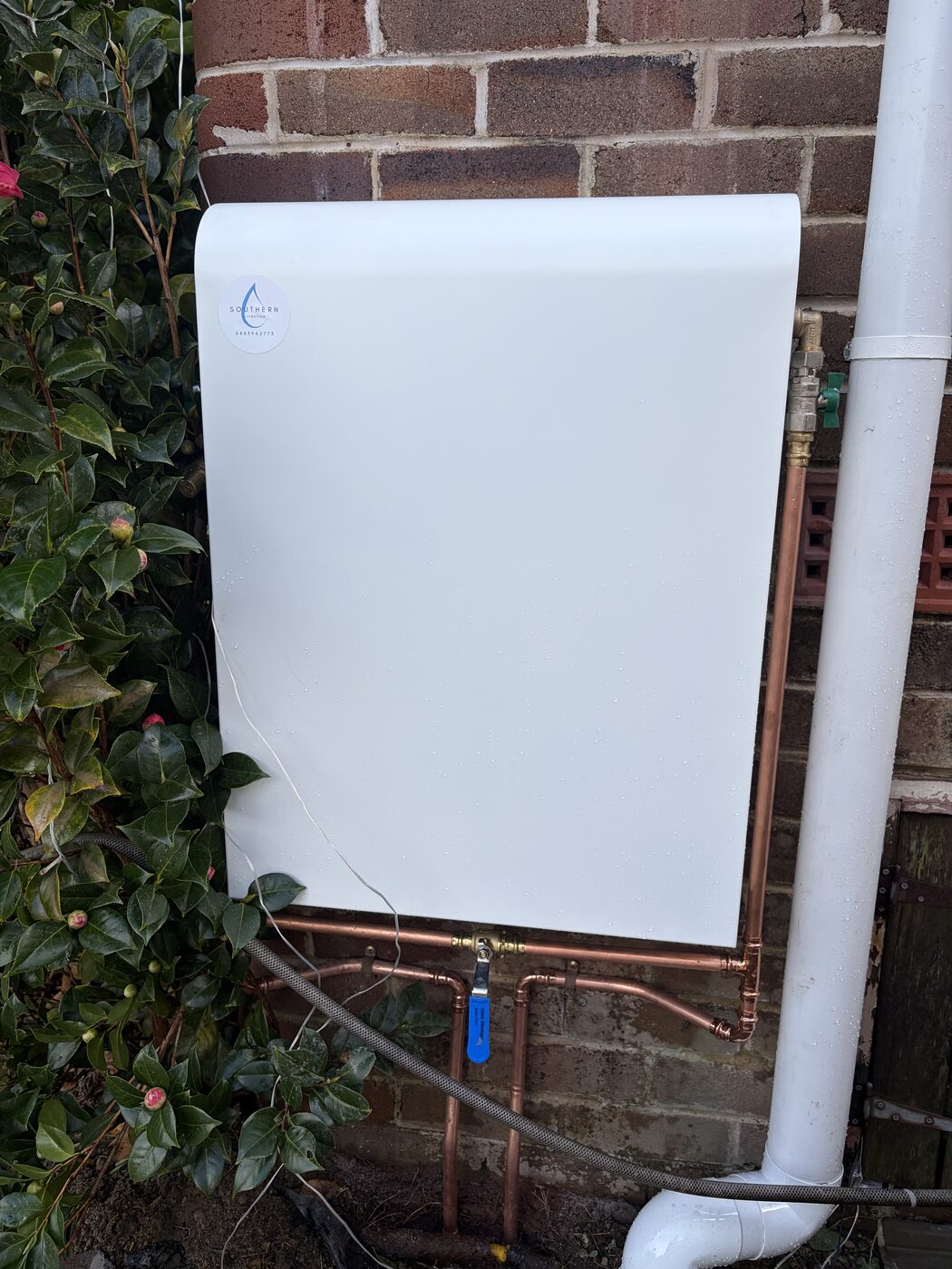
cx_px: 476
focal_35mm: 26
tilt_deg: -14.4
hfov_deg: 53.1
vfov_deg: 67.3
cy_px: 634
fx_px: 953
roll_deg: -0.9
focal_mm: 5.96
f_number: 1.6
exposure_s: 1/820
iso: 50
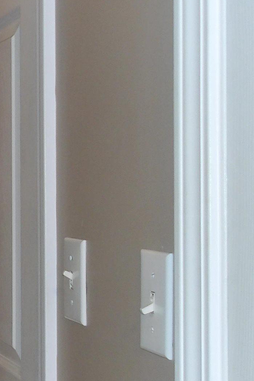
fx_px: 868
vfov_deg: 24.8
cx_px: -220
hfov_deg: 14.4
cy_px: 186
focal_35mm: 82
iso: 200
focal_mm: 4.9
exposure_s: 1/15
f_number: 3
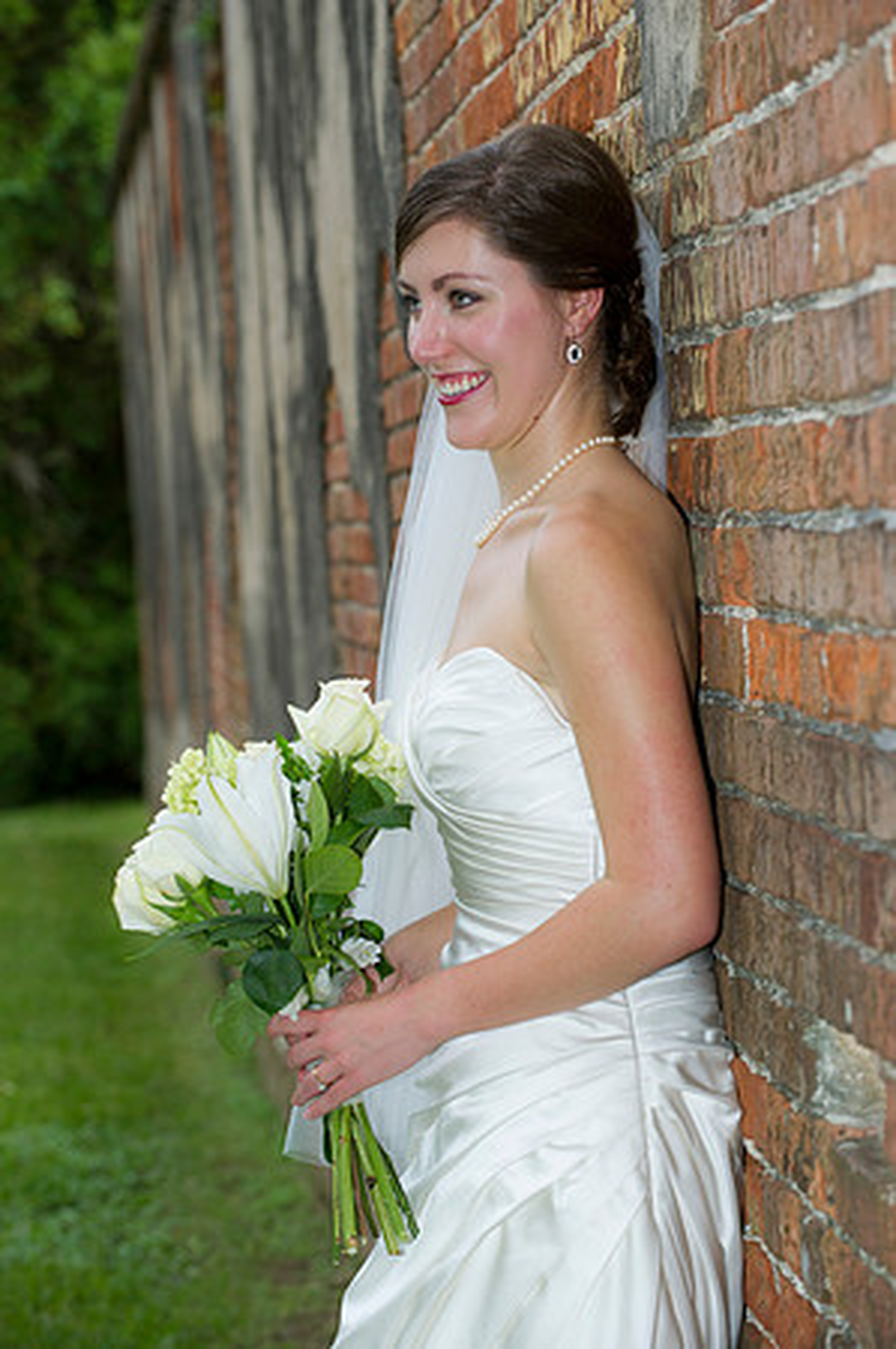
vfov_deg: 16.4
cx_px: 448
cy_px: 674
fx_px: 4677
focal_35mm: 125
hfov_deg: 10.9
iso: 400
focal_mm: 125
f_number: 5.6
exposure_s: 1/250
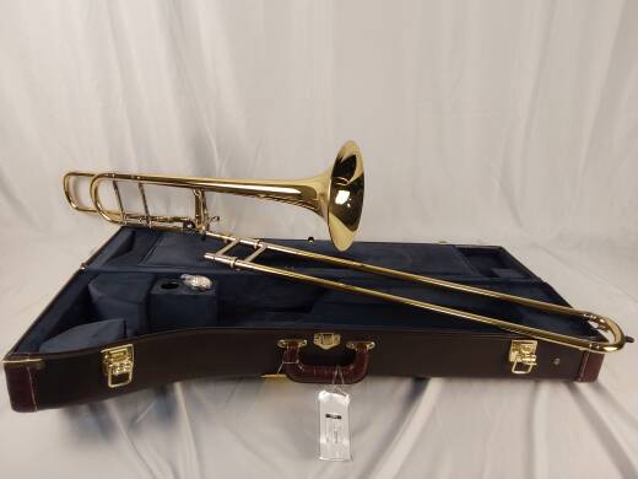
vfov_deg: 49.7
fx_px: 516
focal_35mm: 28
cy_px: 240
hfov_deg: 63.4
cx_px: 319
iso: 100
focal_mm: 2.91
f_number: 1.9
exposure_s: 1/60
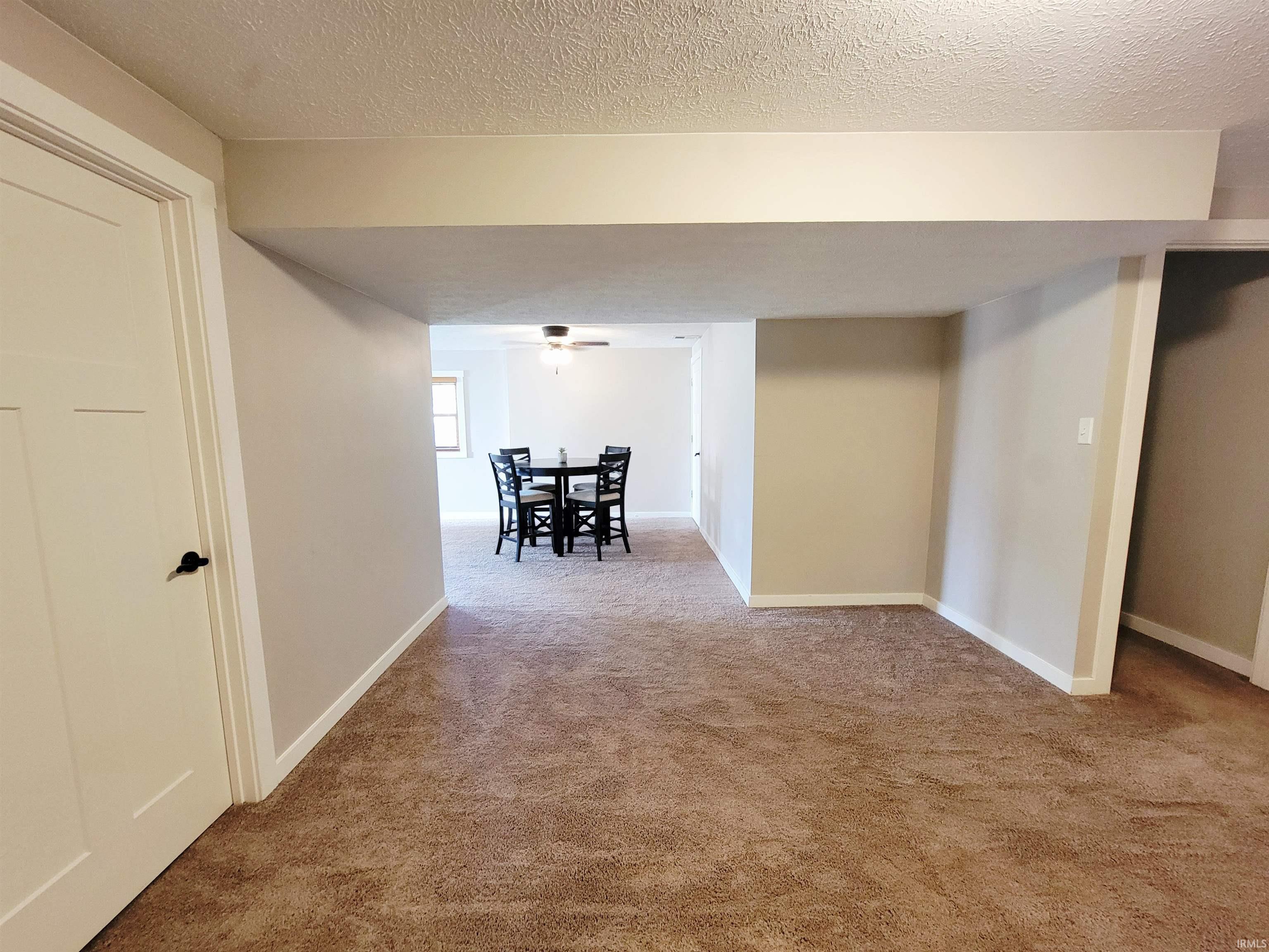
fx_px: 477
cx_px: 634
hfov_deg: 106.2
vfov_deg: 89.9
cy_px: 476
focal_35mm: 13
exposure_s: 1/30
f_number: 2.2
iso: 500
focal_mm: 2.2
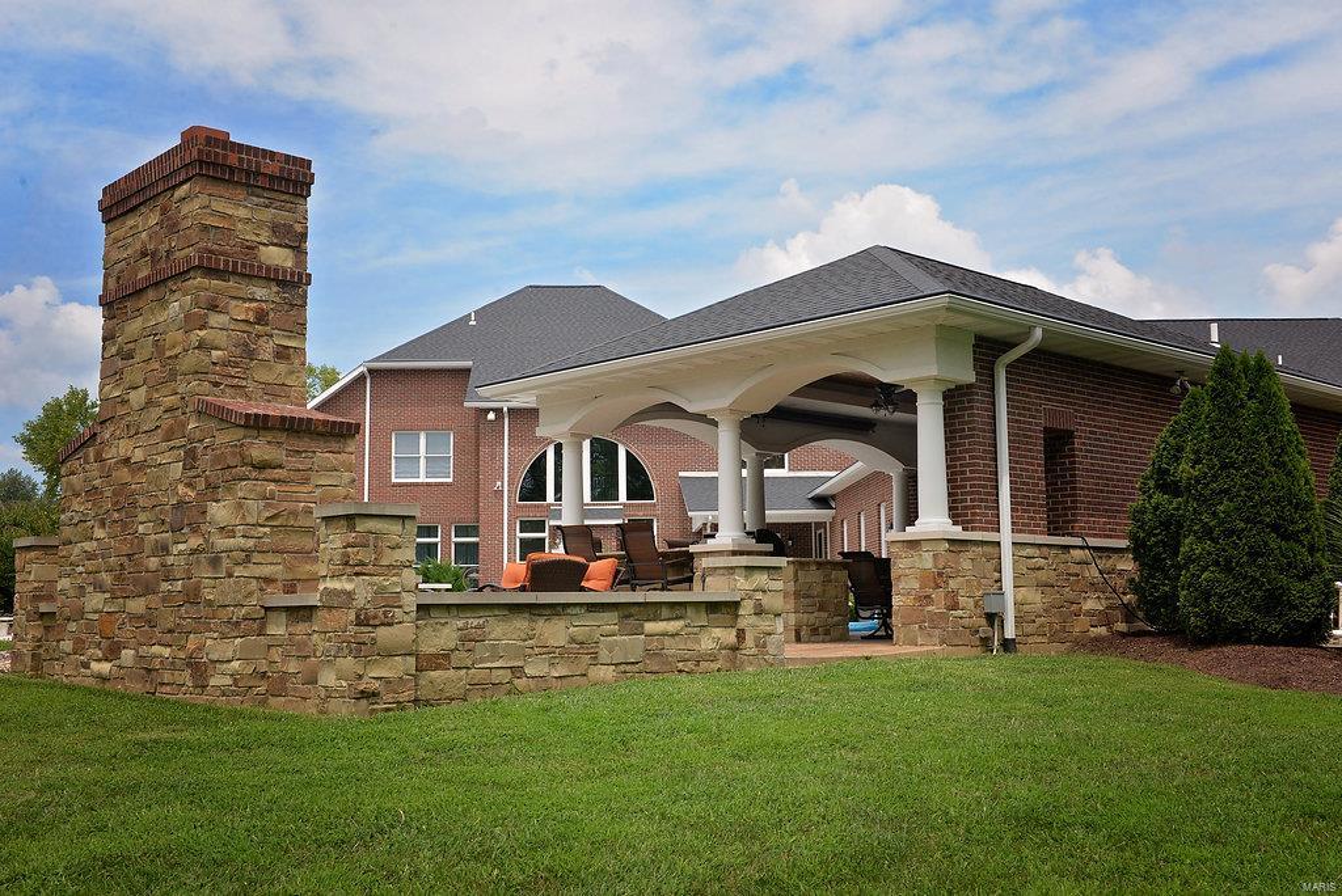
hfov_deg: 50.7
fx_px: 1417
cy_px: 448
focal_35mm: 38
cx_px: 671
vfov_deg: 35.1
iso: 800
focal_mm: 38
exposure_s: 1/640
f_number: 13
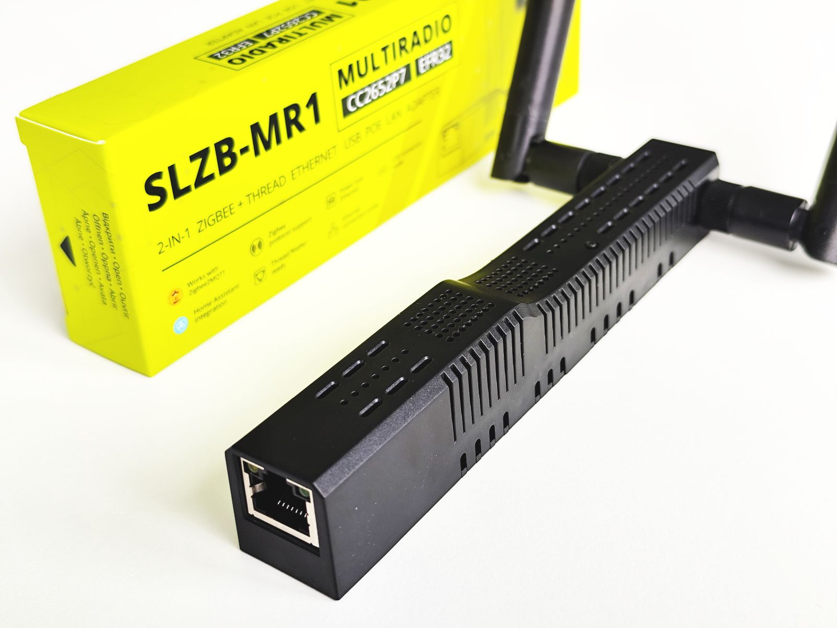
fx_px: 1112
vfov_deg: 31.5
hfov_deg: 41.2
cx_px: 418
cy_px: 314
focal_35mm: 46
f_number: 1.65
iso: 80
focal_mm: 6.19
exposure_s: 1/100
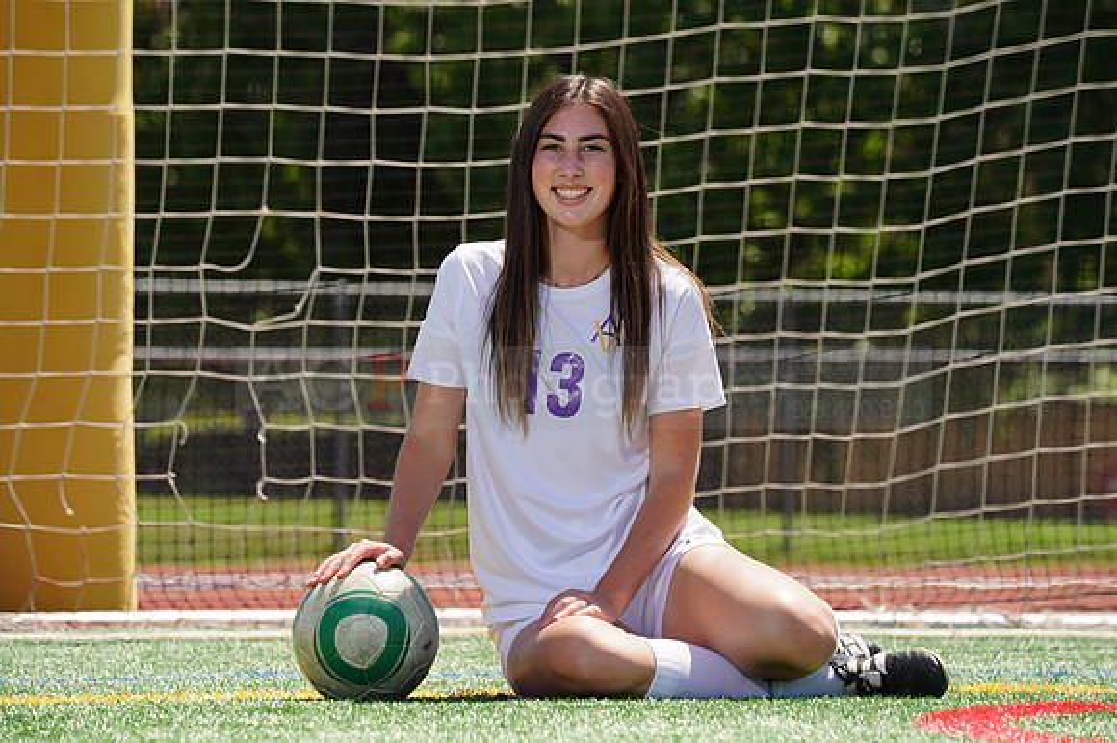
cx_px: 558
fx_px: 9768
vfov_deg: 4.4
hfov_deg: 6.5
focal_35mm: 315
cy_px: 372
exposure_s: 1/250
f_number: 13
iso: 200
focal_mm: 315
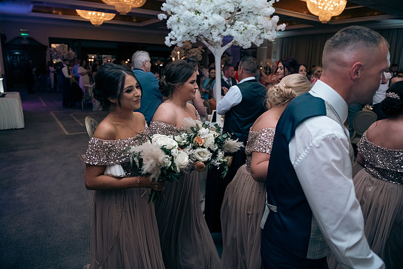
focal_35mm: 24
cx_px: 202
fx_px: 269
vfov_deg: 53.2
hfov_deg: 73.7
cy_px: 134
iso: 1000
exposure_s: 1/160
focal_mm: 24
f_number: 3.5
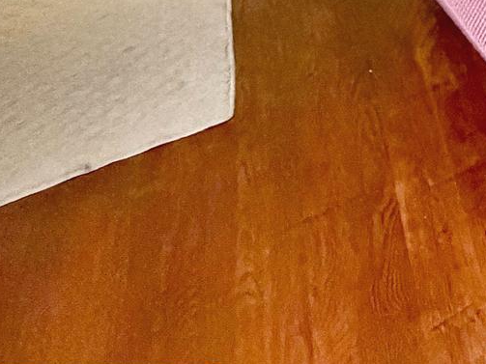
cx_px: 962
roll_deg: -4.0
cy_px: -296
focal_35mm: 57
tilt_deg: -20.5
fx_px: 800
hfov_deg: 19.5
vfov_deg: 19.2
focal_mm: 2.22
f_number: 2.2
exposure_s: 1/60
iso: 800
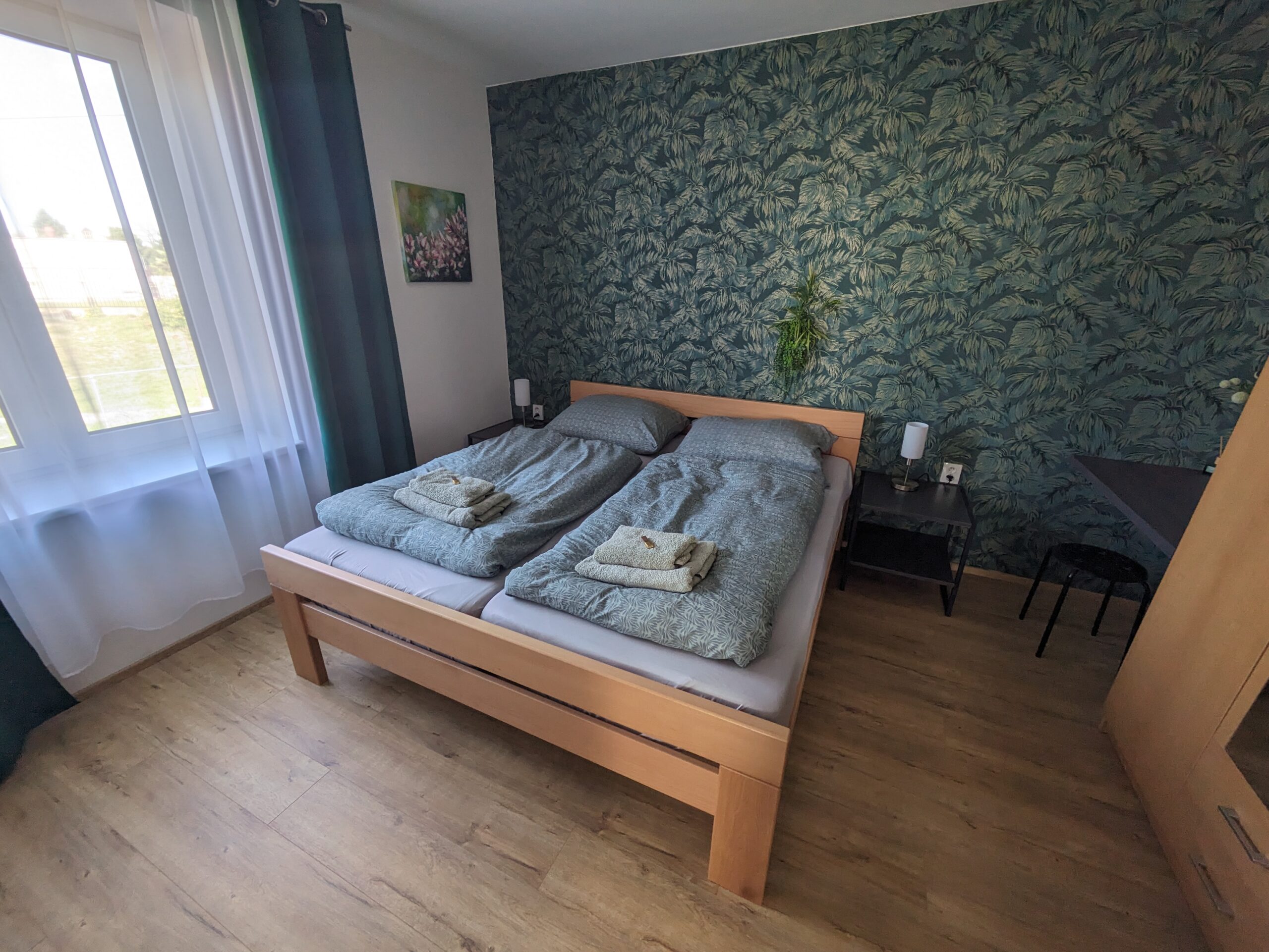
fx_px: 513
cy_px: 476
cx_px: 634
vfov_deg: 85.7
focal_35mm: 14
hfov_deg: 102.0
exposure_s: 1/50
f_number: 2.2
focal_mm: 1.83
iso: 27
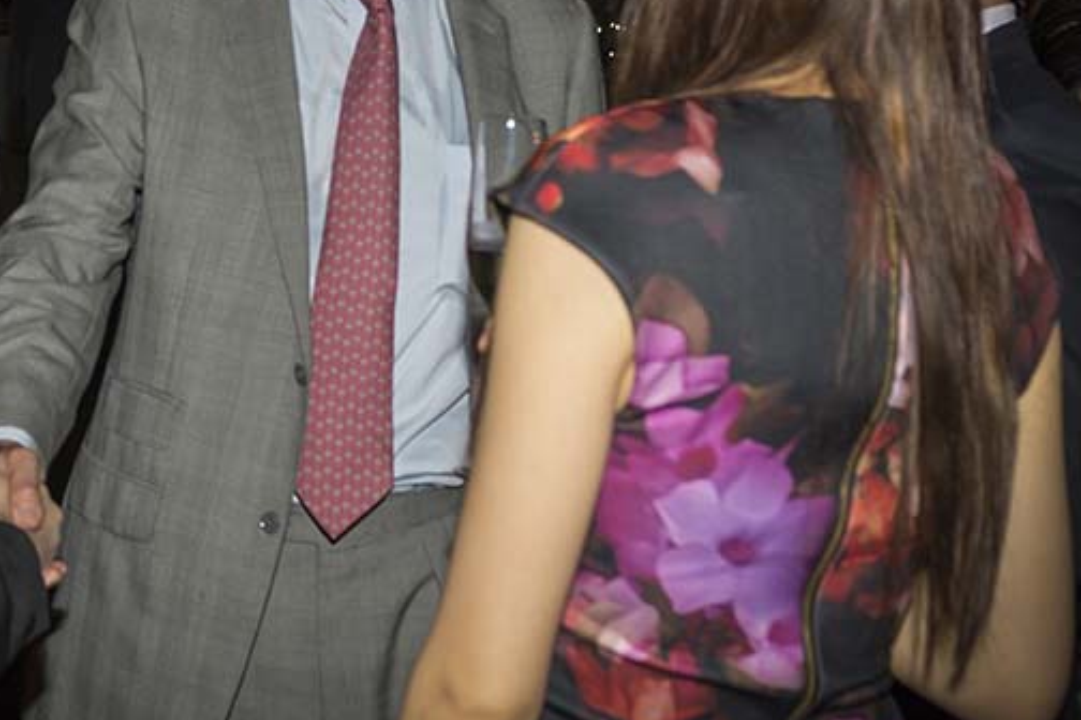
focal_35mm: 59
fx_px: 1772
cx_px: 223
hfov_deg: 33.0
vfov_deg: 22.6
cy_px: 121
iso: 400
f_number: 5
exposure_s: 1/60
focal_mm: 31
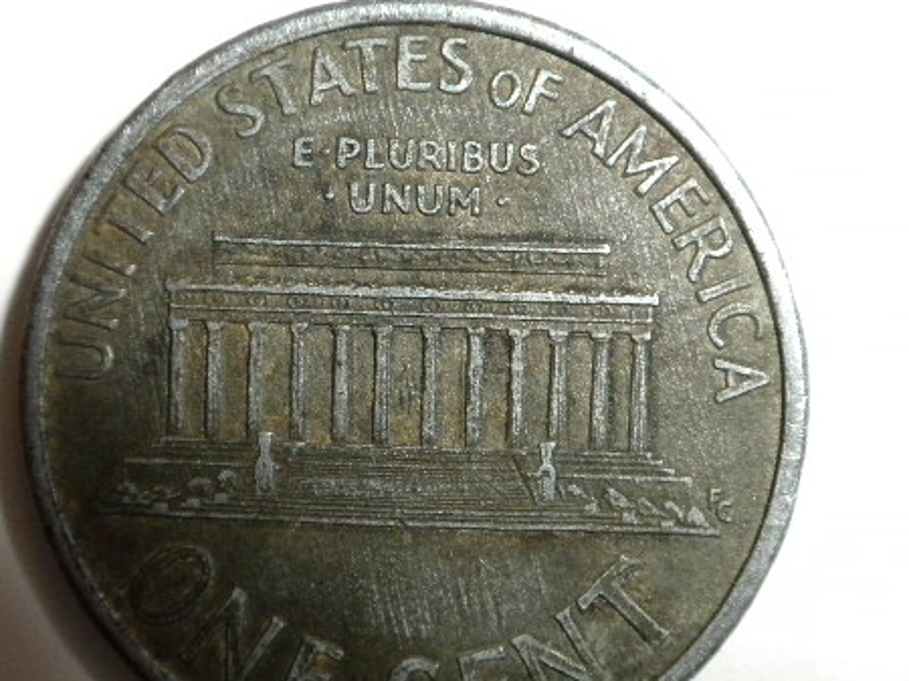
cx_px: 438
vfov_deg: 19.9
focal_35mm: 74
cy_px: 402
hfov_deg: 26.3
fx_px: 1942
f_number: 11
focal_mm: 9.1
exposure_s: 1/30
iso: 400
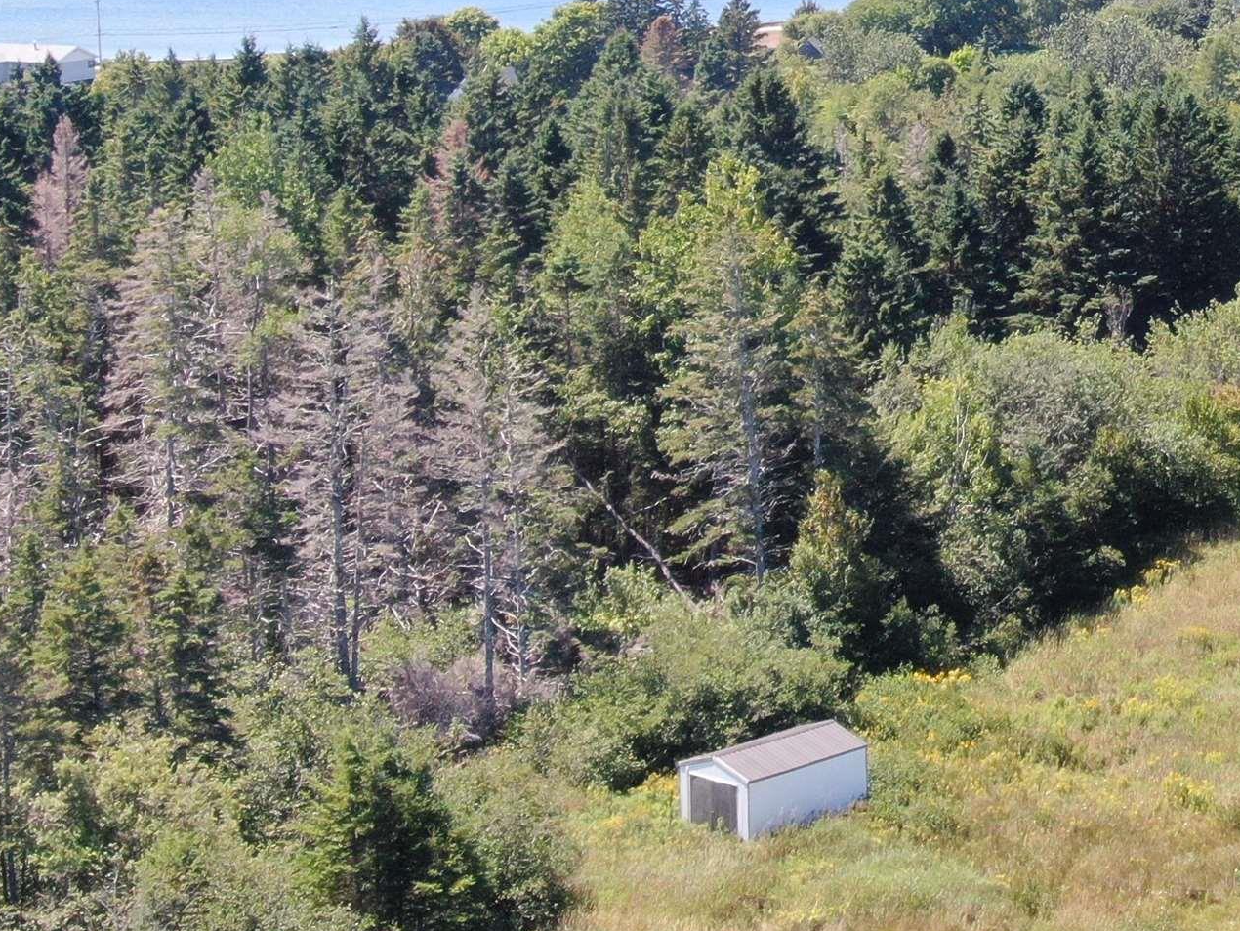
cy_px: -14
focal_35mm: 104
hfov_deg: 18.2
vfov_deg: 14.0
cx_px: 1346
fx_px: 3726
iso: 110
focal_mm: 7.55
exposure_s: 1/320
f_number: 3.6
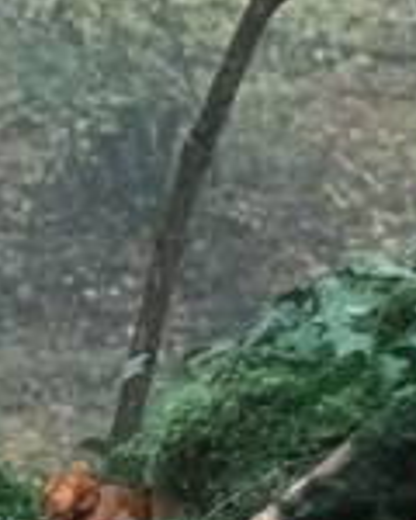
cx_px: -1591
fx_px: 5710
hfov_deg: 3.8
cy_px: 36
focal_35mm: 371
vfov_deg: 5.2
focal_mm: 24.7
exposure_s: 1/100
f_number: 4
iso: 2500
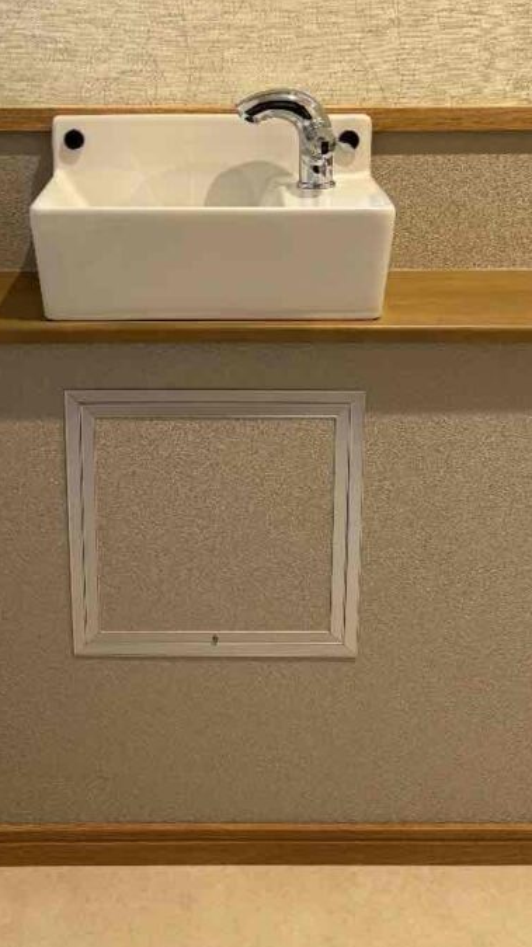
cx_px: 220
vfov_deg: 46.0
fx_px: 1080
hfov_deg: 27.6
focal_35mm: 43
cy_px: 261
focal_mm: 5.96
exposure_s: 1/60
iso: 125
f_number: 1.6
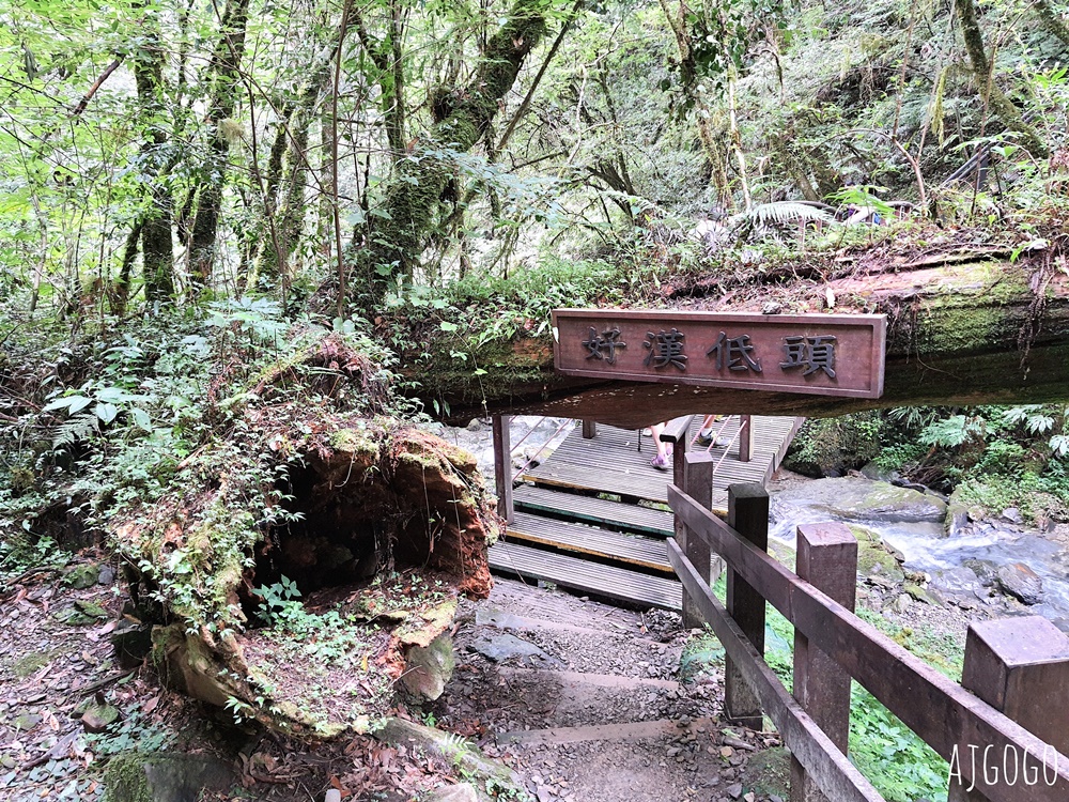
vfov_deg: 53.1
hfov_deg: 67.3
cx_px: 534
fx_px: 803
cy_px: 401
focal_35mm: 26
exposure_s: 1/40
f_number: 1.7
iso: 320
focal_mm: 4.32
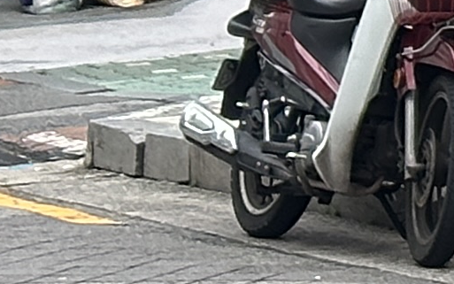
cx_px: 1746
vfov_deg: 3.2
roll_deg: -2.0
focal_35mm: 400
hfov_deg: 4.8
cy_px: -629
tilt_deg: +3.0
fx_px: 4951
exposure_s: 1/823
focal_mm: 6.86
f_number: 1.78
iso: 64
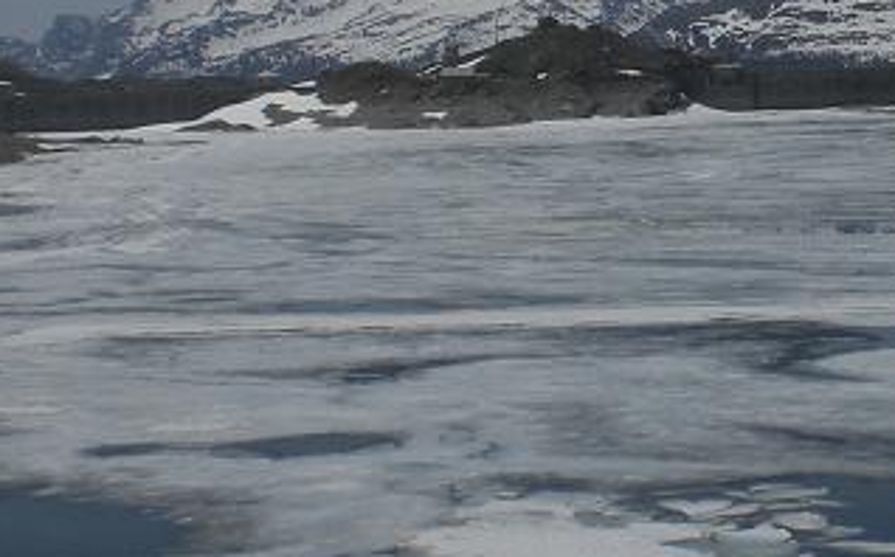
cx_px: 701
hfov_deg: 17.7
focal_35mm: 117
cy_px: 188
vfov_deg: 11.2
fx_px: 2851
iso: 50
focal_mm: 6.3
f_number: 4.4
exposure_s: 1/1250
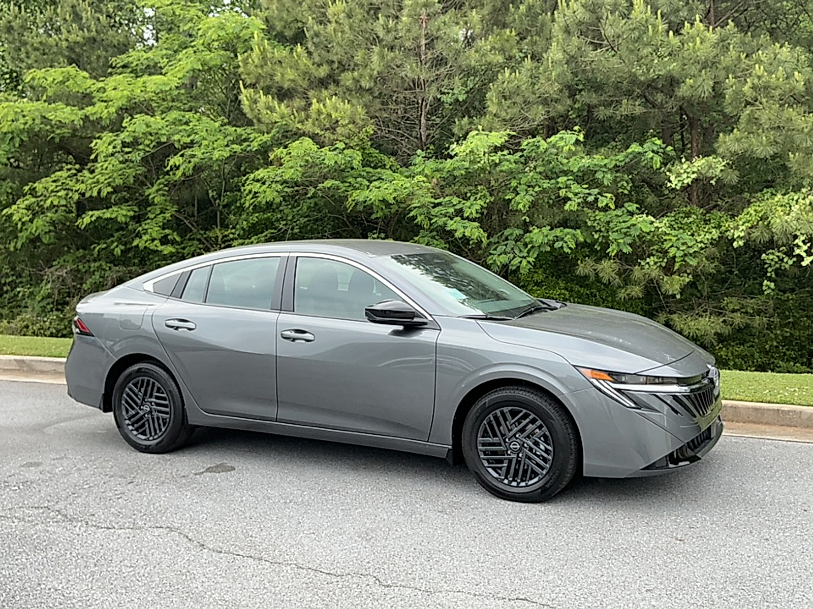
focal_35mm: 29
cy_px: 304
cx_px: 406
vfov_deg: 48.2
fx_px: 681
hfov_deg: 61.7
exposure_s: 1/509
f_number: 1.8
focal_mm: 3
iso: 25
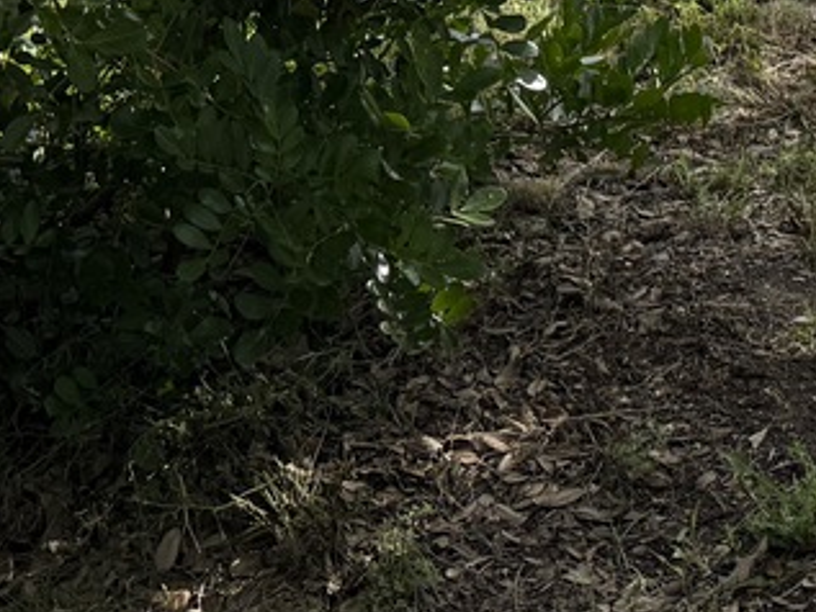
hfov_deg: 18.0
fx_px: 2570
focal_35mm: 109
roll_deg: -2.8
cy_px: -733
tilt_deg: -3.3
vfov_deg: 11.7
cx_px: 327
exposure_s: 1/4673
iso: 100
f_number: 1.78
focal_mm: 6.76
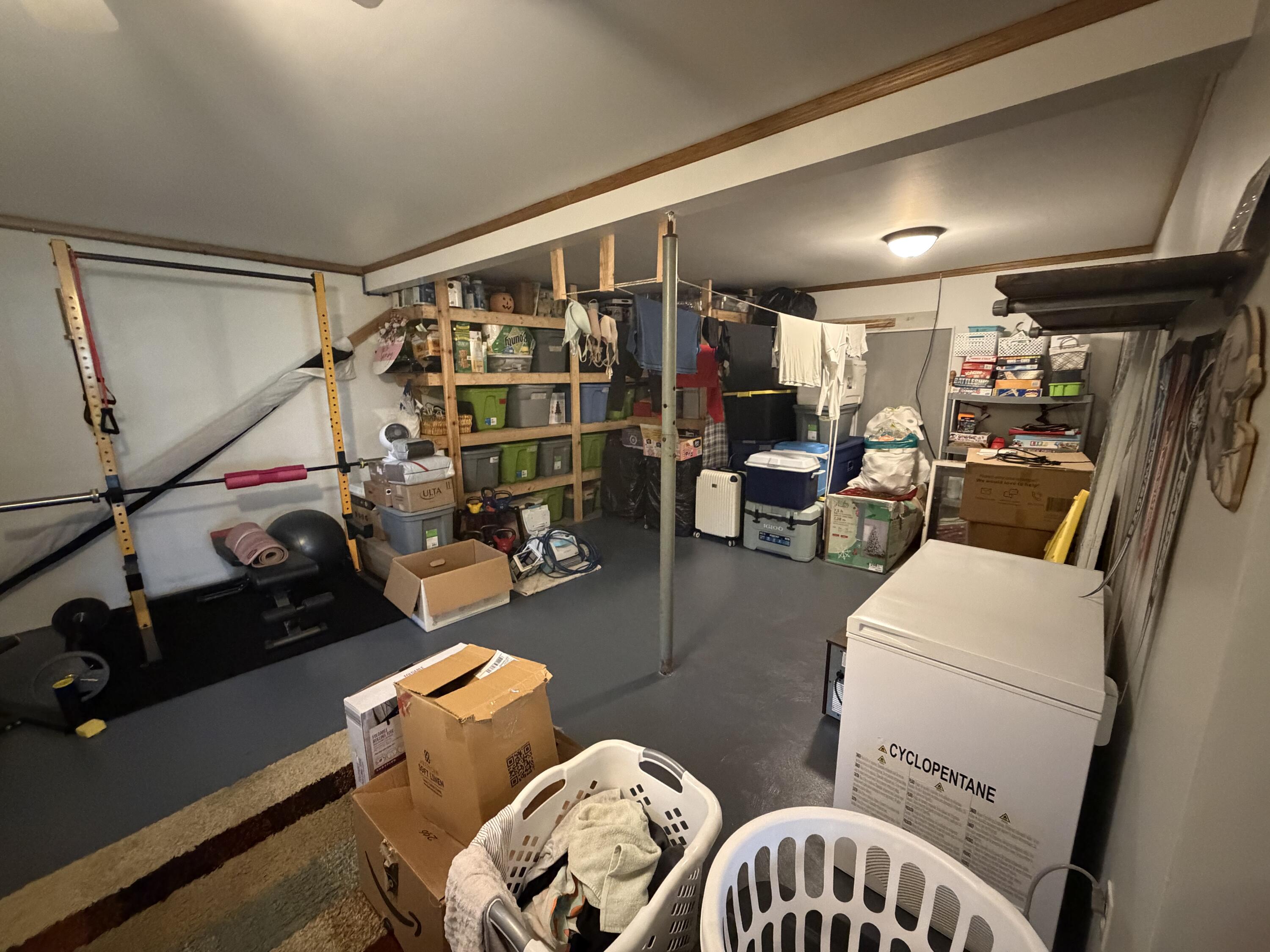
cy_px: 476
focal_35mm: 14
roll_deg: +0.9
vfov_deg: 85.7
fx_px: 514
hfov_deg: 102.1
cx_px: 635
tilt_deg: -12.4
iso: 1000
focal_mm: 2.22
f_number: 2.2
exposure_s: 1/40
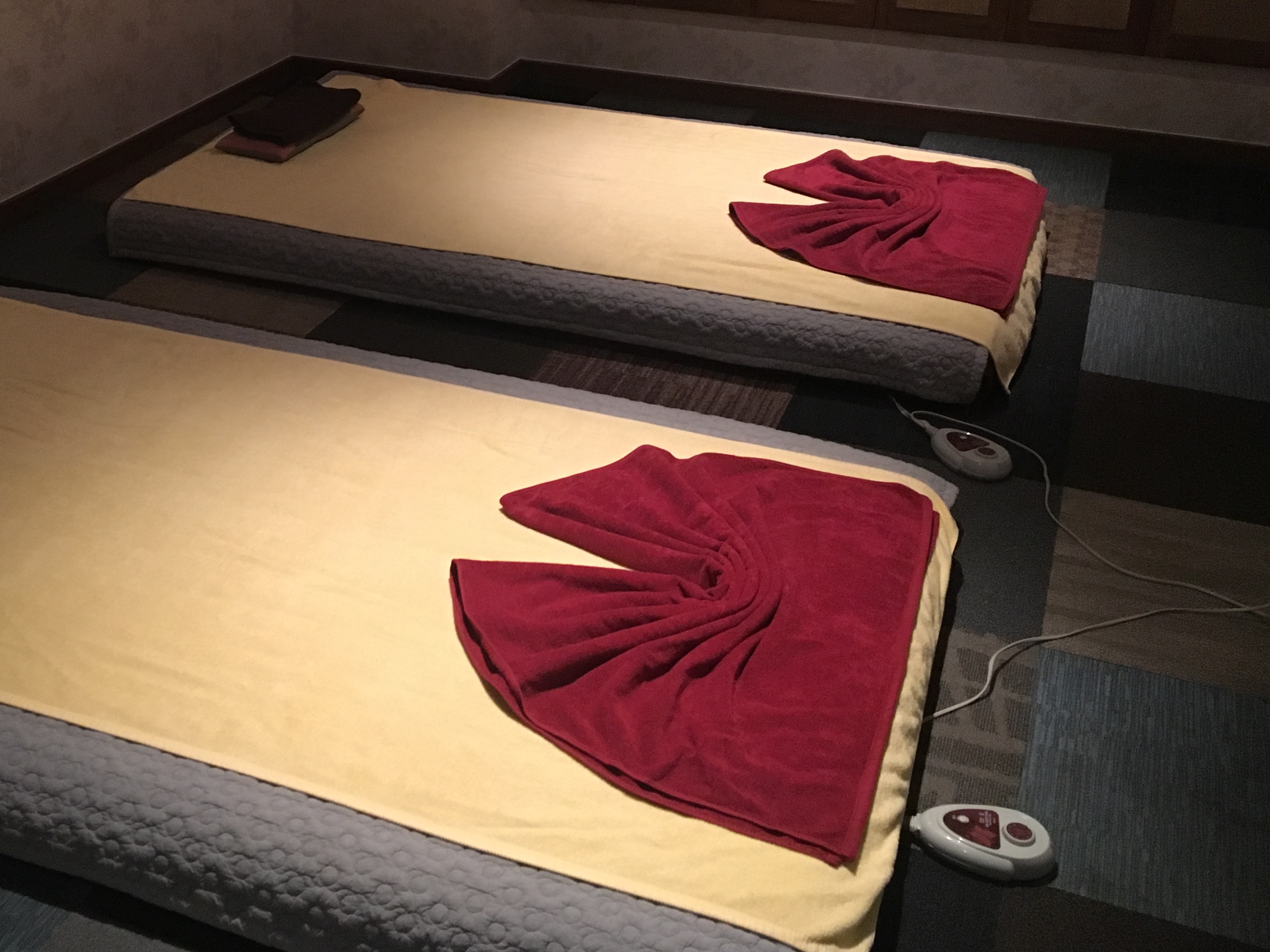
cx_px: 432
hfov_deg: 43.3
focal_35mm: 43
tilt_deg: -21.9
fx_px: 1578
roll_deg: +0.5
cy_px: 267
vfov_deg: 33.1
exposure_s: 1/20
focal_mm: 4.15
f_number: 2.2
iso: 200
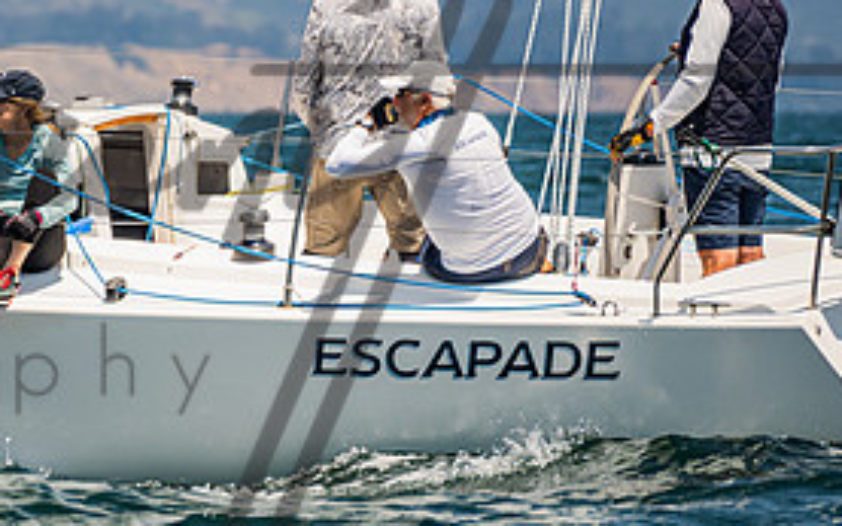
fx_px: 19799
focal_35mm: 863
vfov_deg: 1.5
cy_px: 141
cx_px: 76
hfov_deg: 2.4
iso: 500
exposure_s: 1/1600
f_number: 8
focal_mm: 400
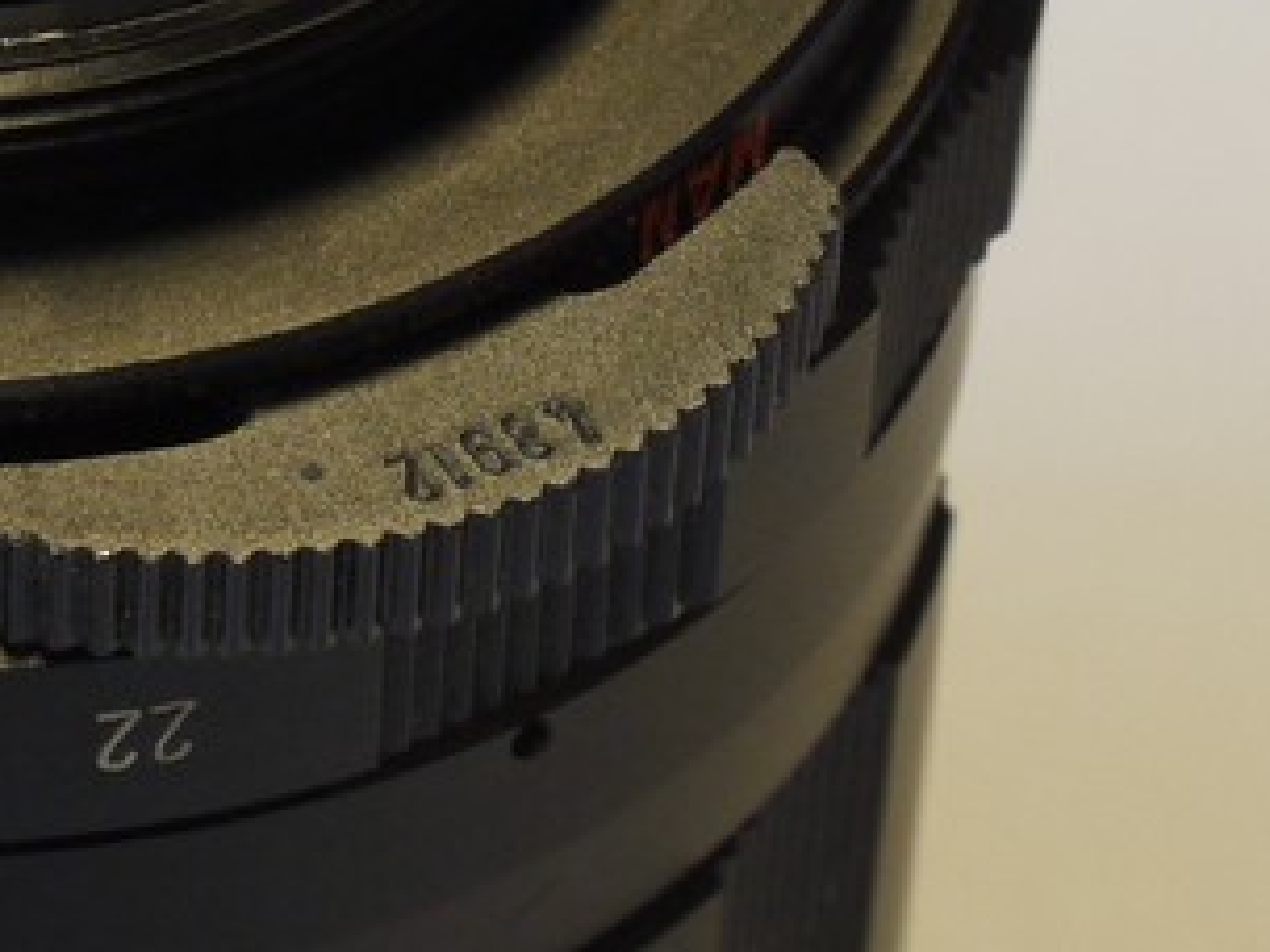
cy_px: 192
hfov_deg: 8.3
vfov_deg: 6.3
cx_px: 88
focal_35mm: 237
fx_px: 8695
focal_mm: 30
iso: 400
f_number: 9
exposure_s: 1/25
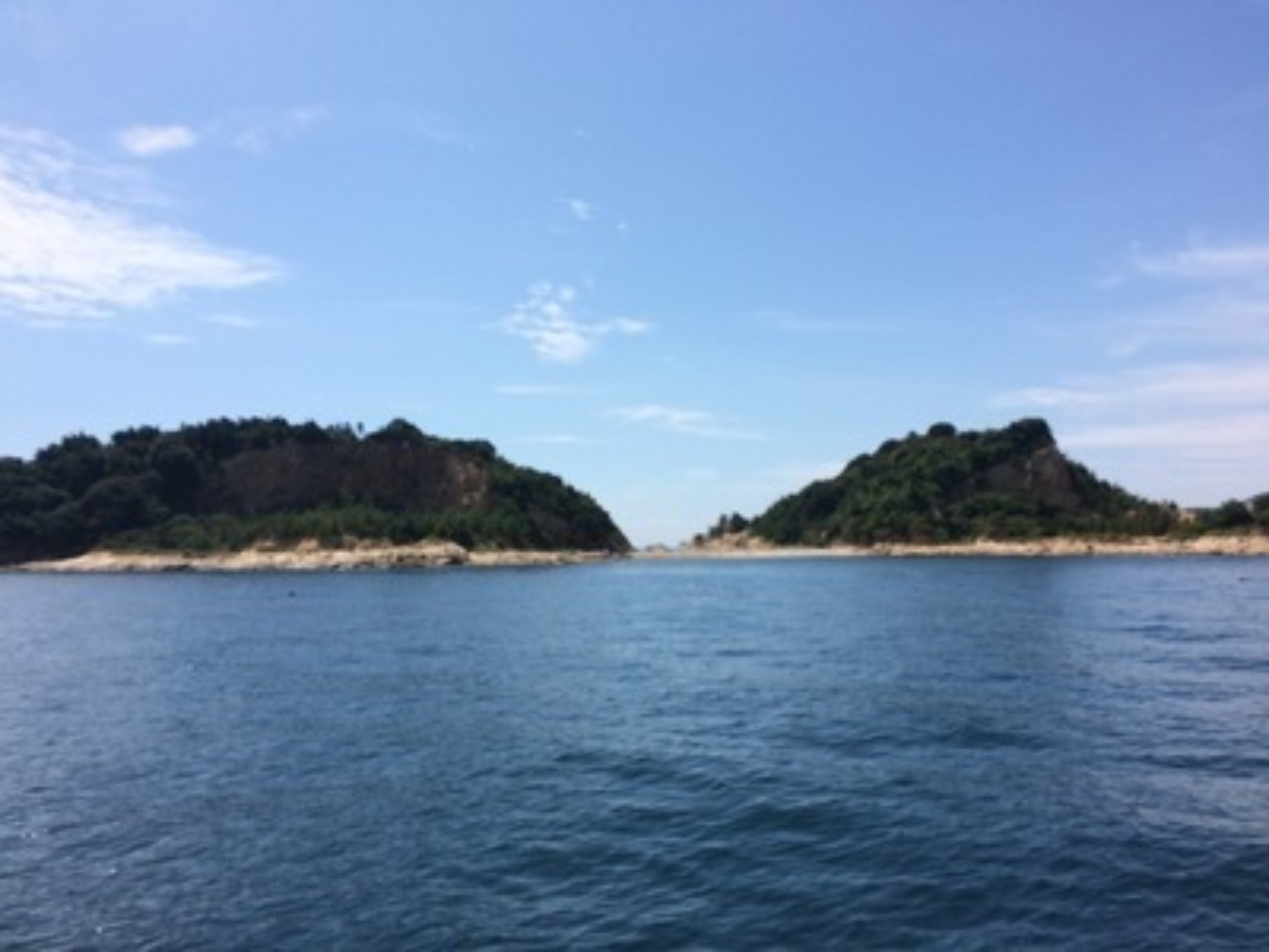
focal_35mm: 29
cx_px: 634
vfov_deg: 48.2
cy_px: 476
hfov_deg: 61.7
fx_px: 1063
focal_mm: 4.15
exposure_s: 1/2933
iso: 32
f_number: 2.2
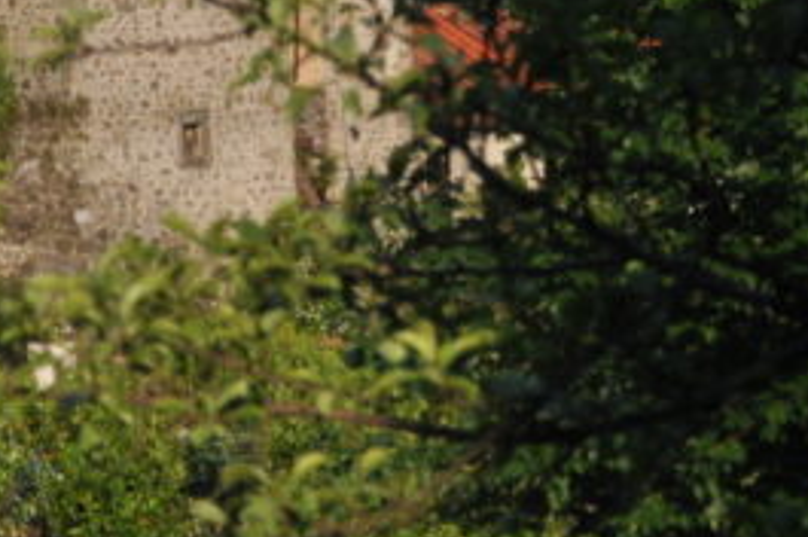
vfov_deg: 5.2
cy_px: -442
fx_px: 5849
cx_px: -558
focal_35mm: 261
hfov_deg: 7.7
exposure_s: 1/3200
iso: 400
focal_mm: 45
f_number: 4.8
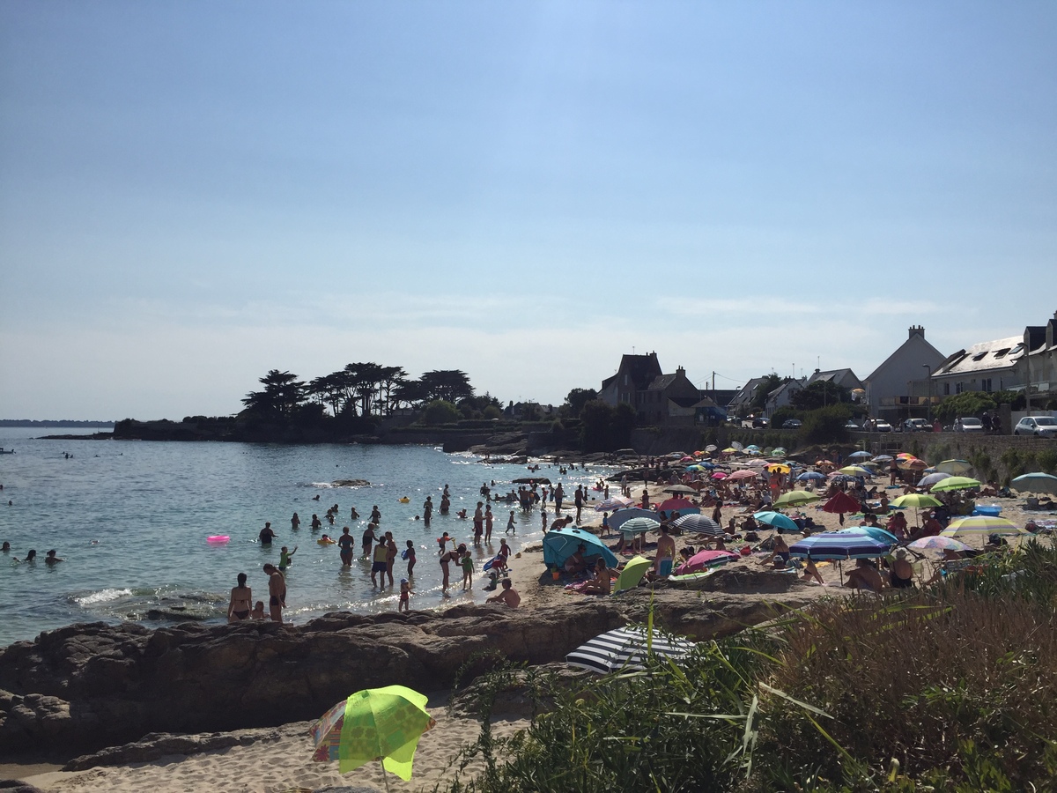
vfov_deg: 48.2
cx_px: 528
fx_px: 886
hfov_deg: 61.7
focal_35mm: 29
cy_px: 396
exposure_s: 1/6623
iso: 32
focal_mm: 4.15
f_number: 2.2
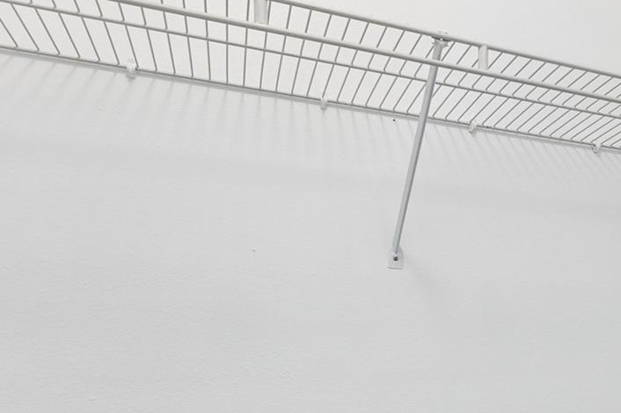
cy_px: 362
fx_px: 586
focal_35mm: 34
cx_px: 535
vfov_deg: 36.7
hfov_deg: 50.7
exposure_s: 1/2
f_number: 8
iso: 100
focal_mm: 10
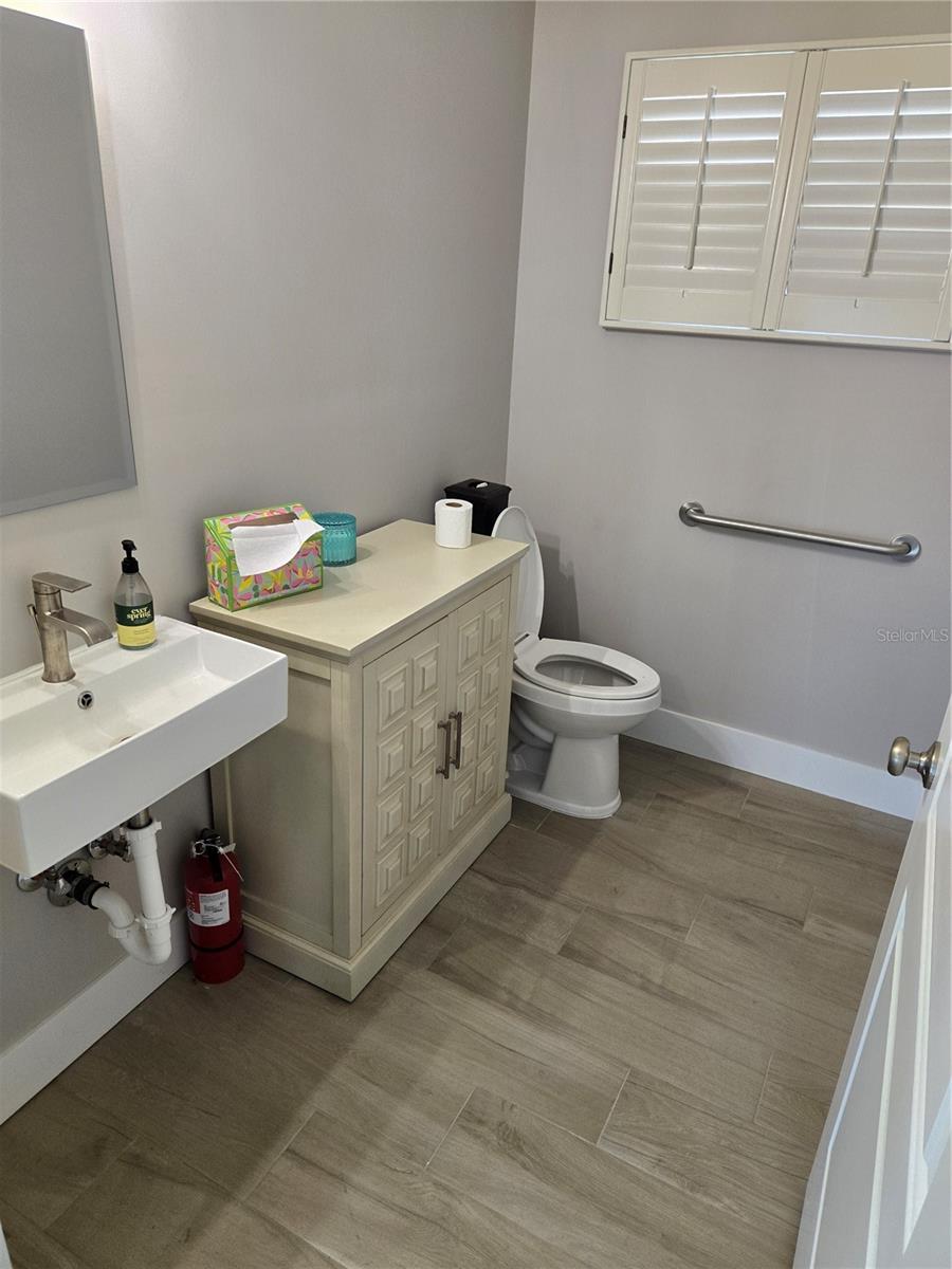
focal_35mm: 23
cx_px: 476
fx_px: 843
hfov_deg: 58.9
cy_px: 634
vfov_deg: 73.9
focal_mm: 5.4
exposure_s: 1/120
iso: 320
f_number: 1.8
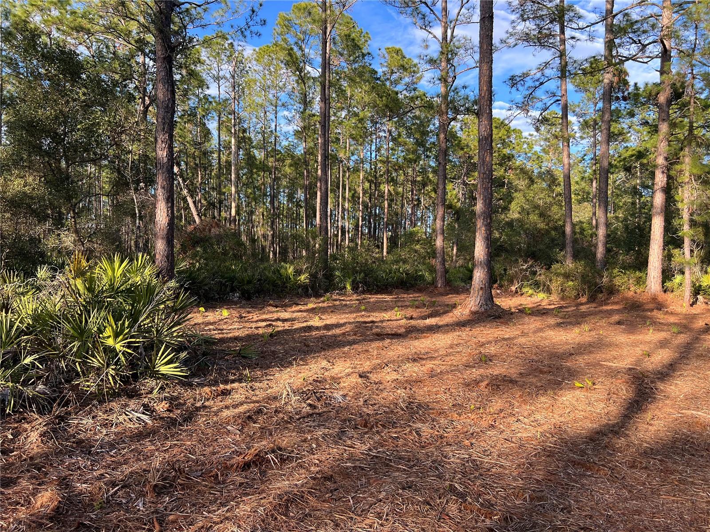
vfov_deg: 53.1
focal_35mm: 26
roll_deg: -0.8
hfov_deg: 67.3
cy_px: 266
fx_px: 533
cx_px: 355
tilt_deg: +0.0
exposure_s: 1/743
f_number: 1.5
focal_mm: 5.7
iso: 50
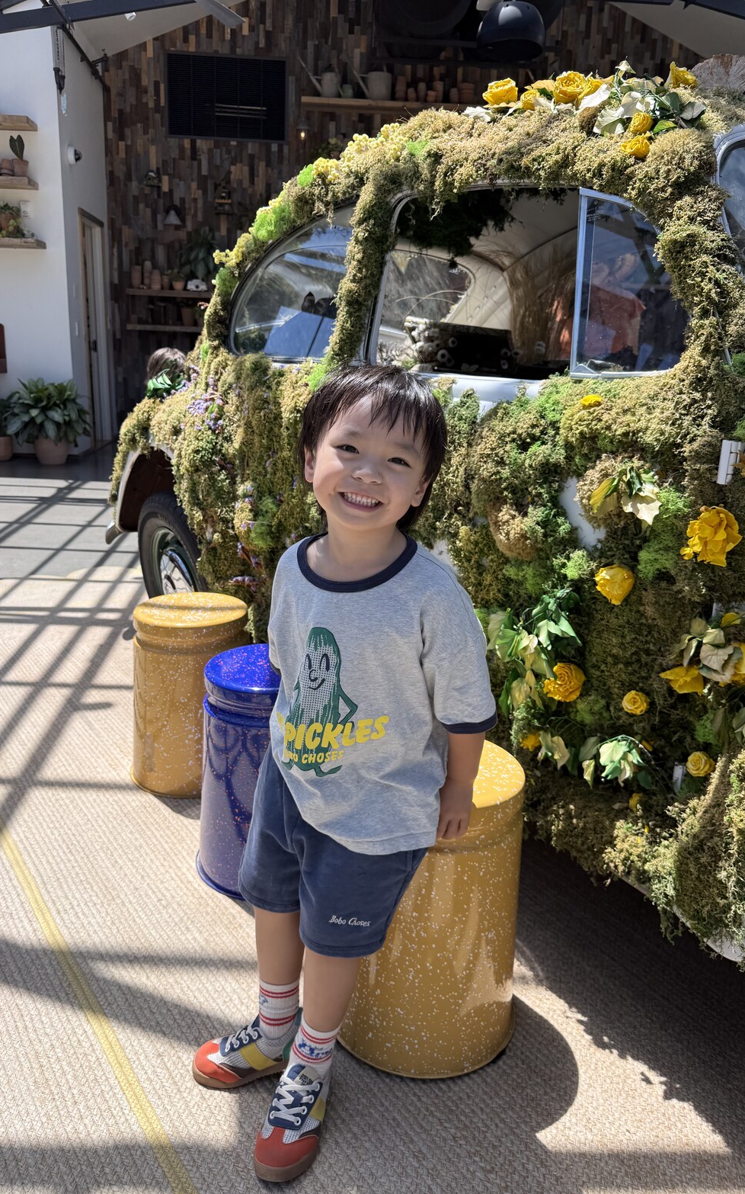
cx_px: 363
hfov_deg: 47.6
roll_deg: -4.0
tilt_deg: -13.2
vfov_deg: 70.4
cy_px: 586
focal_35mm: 26
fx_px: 845
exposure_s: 1/1250
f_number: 1.78
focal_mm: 6.76
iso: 80
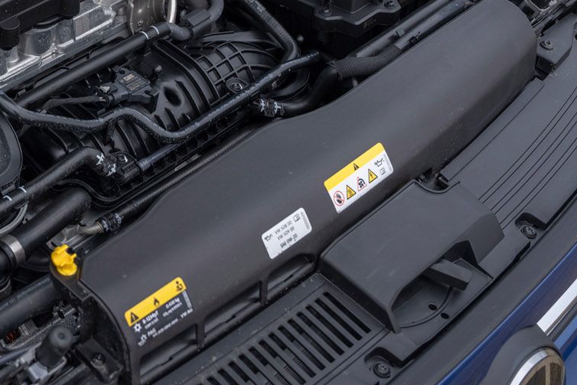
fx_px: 1122
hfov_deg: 27.2
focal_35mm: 70
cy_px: 21
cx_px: -1
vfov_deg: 19.0
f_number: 5
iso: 400
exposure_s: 1/250
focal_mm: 33
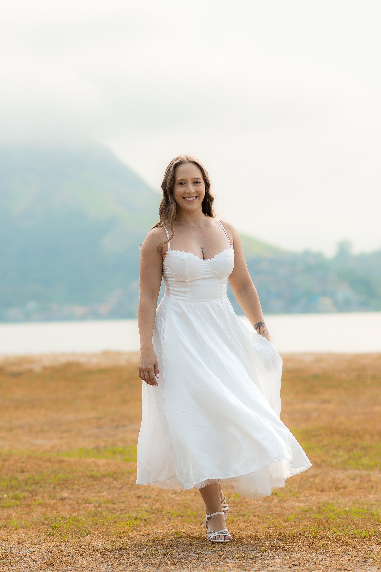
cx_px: 190
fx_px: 2024
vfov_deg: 16.1
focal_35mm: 128
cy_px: 286
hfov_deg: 10.8
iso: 100
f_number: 2.5
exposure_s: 1/800
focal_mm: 85
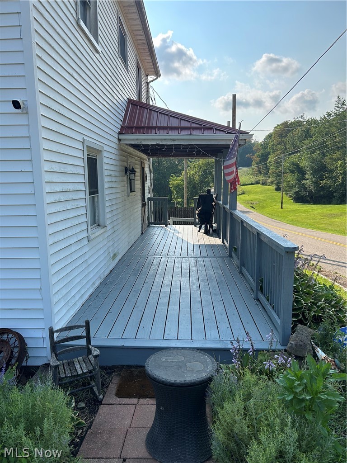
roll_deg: +0.5
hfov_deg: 53.1
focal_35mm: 26
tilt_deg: -8.7
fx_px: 348
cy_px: 232
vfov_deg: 67.3
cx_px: 174
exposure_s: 1/2299
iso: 50
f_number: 1.5
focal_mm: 5.7
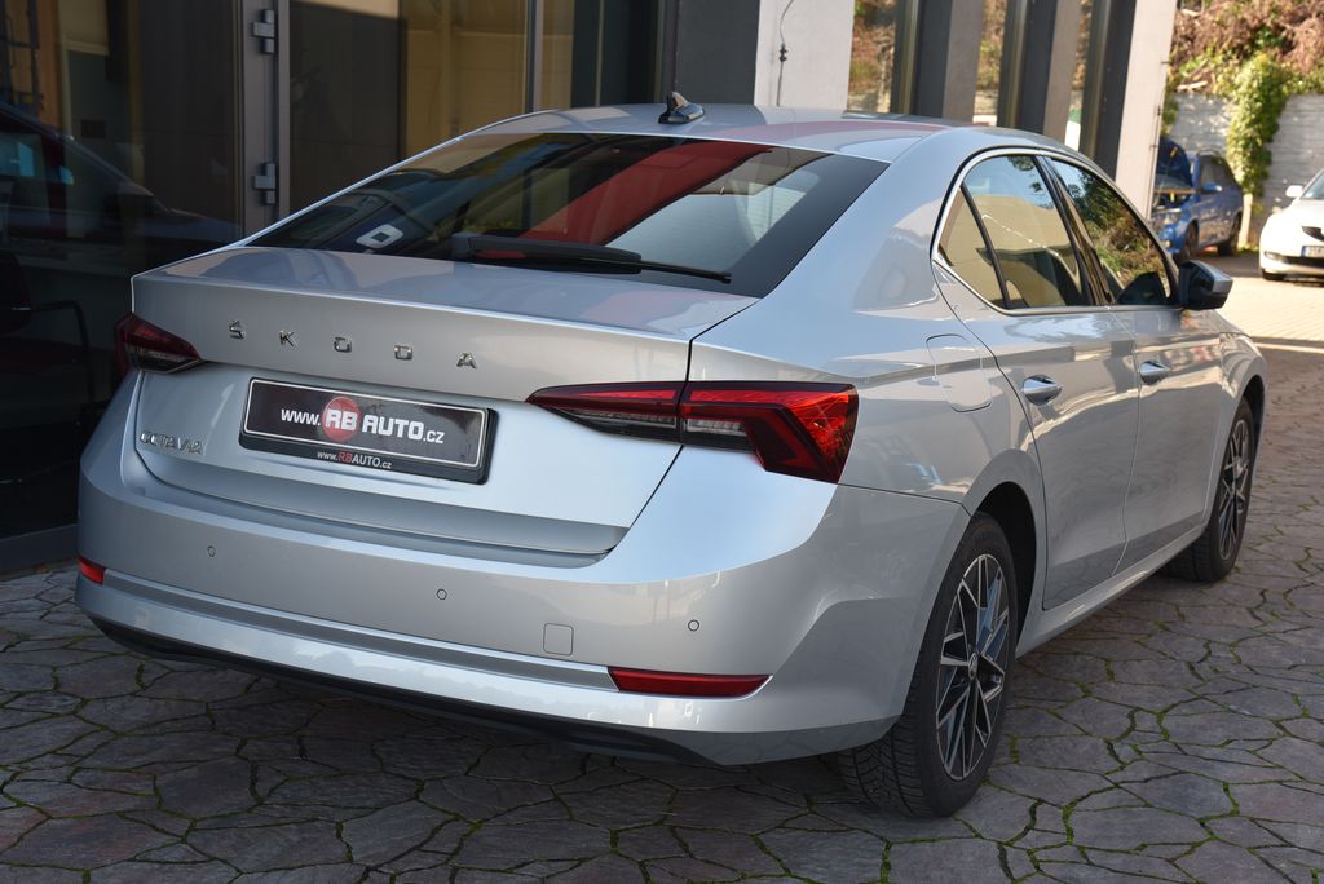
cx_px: 662
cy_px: 442
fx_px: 1840
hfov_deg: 39.6
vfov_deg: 27.0
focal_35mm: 50
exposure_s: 1/250
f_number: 8
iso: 500
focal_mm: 50
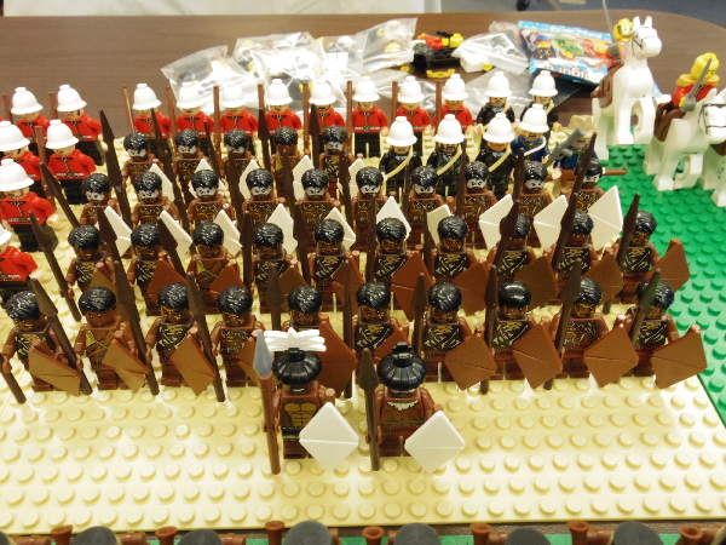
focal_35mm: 30
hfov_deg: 60.0
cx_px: 363
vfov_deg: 46.8
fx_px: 629
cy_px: 272
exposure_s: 1/50
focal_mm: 5.4
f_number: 4.5
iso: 1000
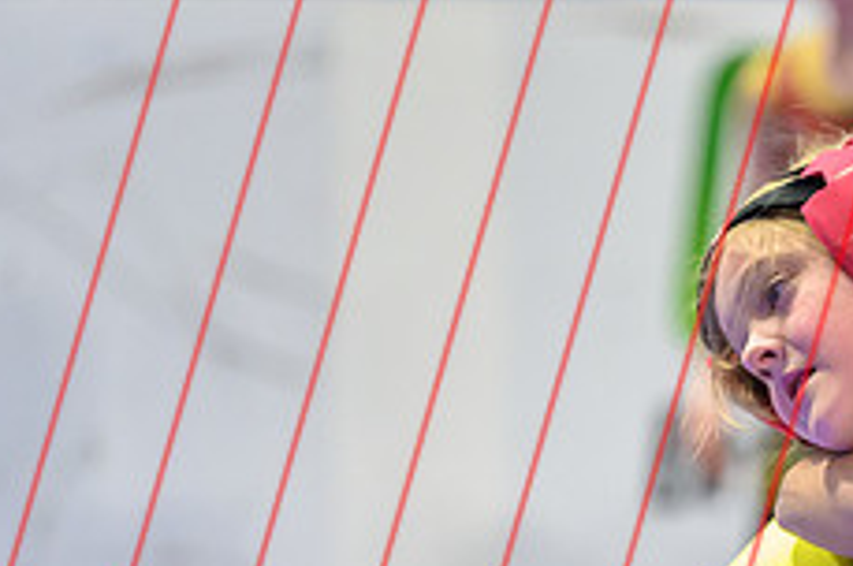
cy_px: 574
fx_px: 16302
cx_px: 996
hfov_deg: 3.0
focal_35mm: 689
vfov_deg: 2.0
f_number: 2.8
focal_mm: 200
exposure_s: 1/800
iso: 5000
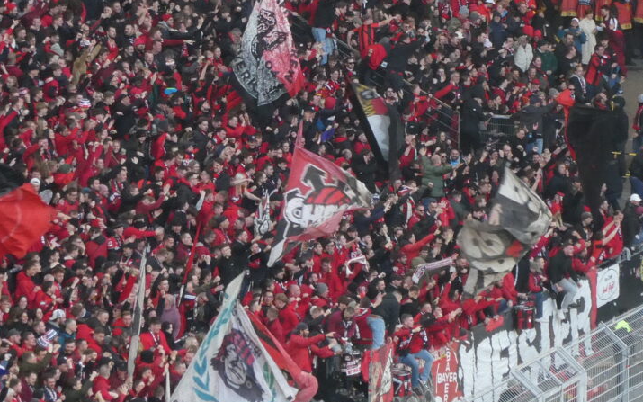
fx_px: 5608
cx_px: 282
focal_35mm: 320
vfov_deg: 4.1
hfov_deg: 6.6
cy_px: 92
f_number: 5.3
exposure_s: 1/80
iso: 400
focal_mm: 24.2
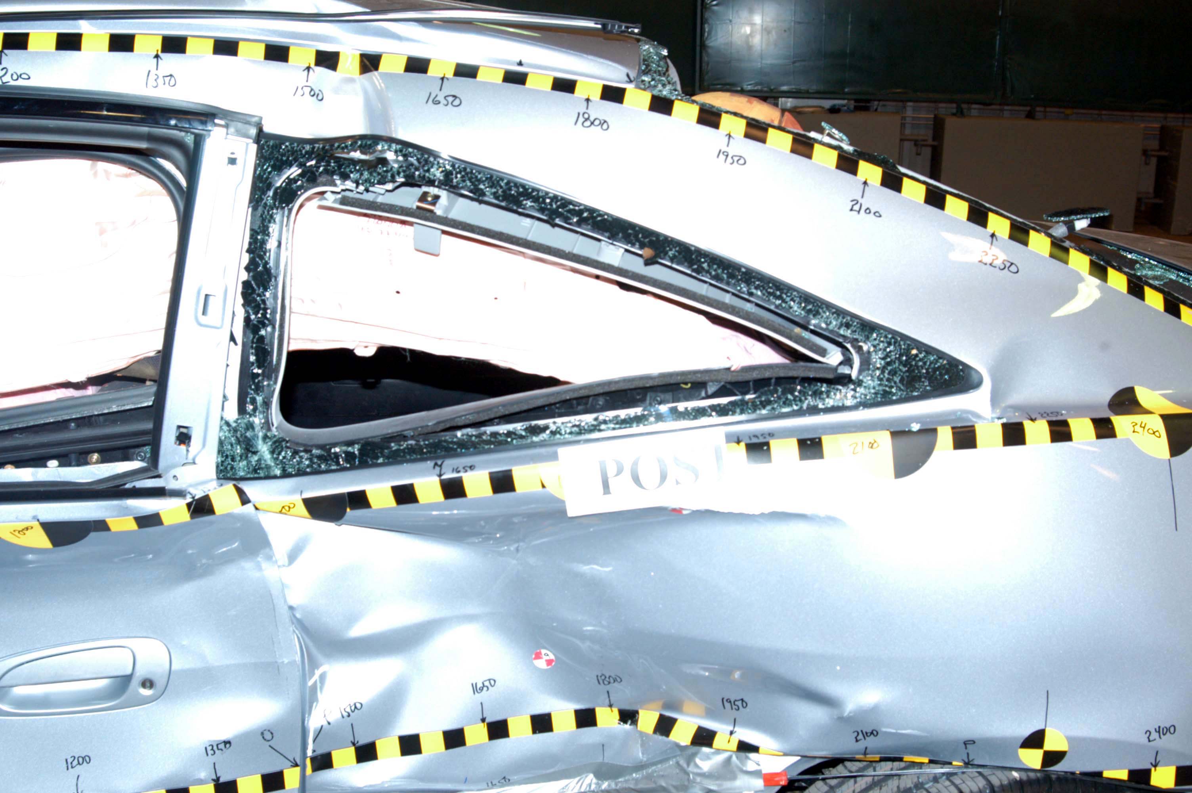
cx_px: 596
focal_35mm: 36
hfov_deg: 53.2
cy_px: 396
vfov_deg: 36.8
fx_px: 1191
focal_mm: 24
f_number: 5.6
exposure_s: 1/60
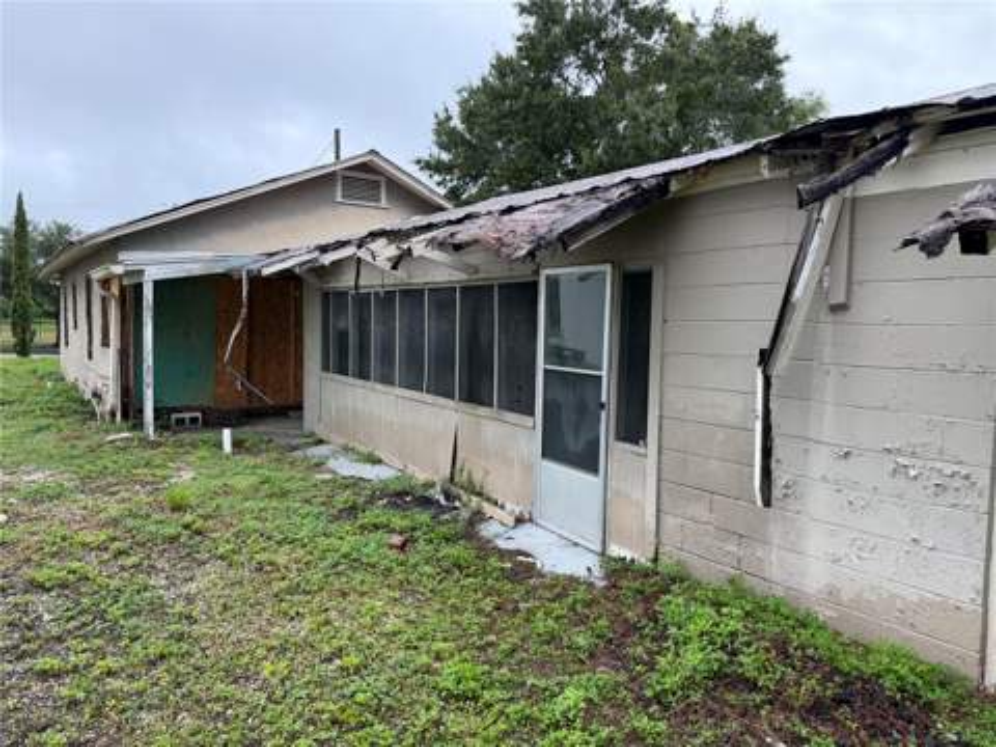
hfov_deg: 71.6
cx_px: 498
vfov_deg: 56.8
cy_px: 374
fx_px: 691
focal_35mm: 24
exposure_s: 1/796
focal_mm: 6.76
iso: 100
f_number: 1.78
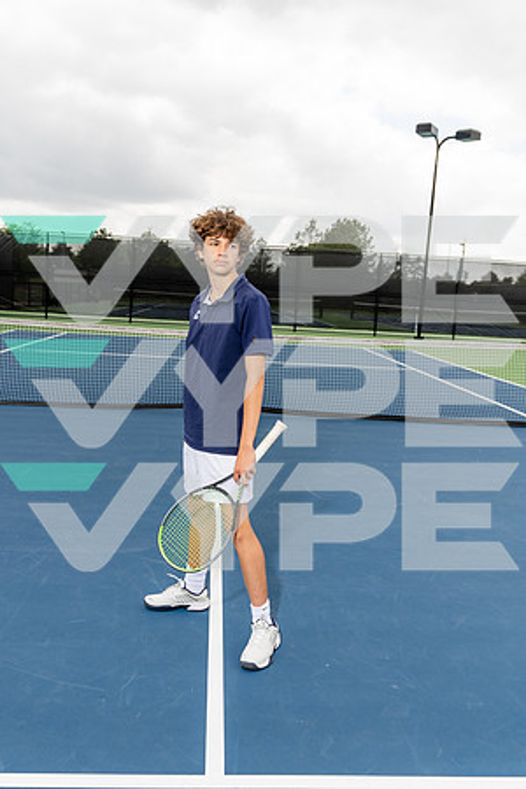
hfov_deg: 40.0
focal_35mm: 33
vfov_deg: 57.2
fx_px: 723
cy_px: 394
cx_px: 263
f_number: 5.6
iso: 100
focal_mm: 33
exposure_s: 1/250
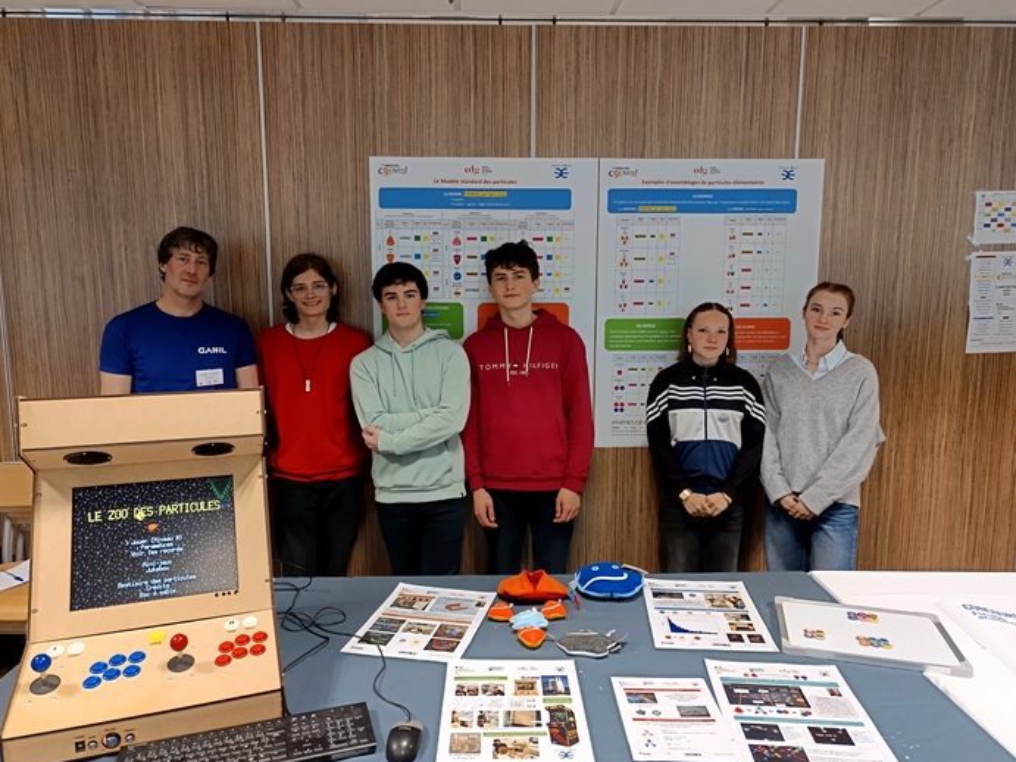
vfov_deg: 54.9
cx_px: 506
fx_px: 734
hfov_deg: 69.4
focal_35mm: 25
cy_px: 391
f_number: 1.7
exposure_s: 1/50
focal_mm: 5.31
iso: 792
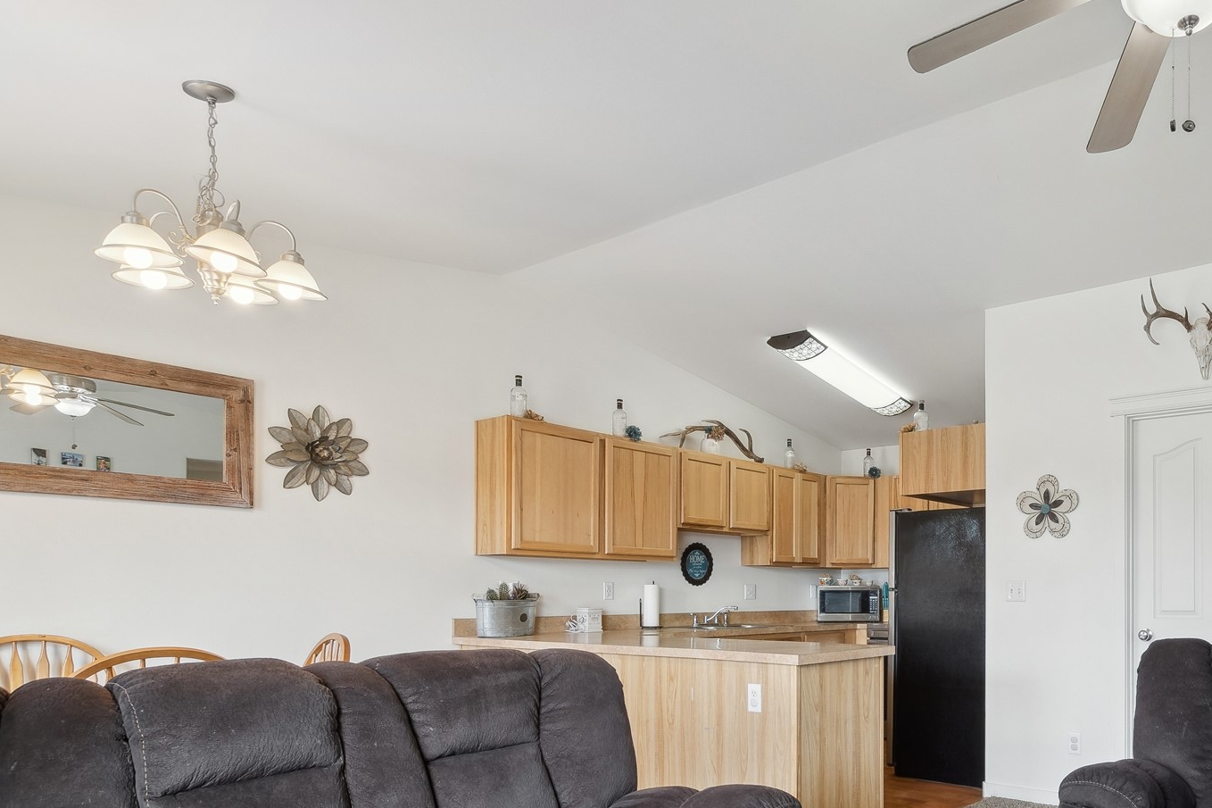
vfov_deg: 51.2
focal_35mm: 24
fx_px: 808
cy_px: 589
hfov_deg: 69.2
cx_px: 900
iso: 200
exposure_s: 1/15
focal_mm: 10
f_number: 6.3
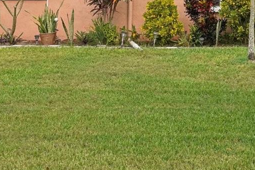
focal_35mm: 69
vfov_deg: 18.6
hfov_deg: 28.2
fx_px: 489
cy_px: -41
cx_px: 226
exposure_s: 1/1250
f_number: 8
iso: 800
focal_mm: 15
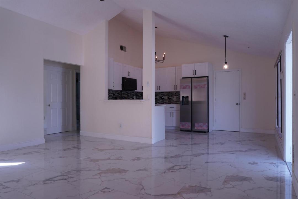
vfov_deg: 53.1
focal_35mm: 24
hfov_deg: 73.7
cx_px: 149
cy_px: 100
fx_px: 199
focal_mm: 16
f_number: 6.3
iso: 125
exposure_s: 1/30
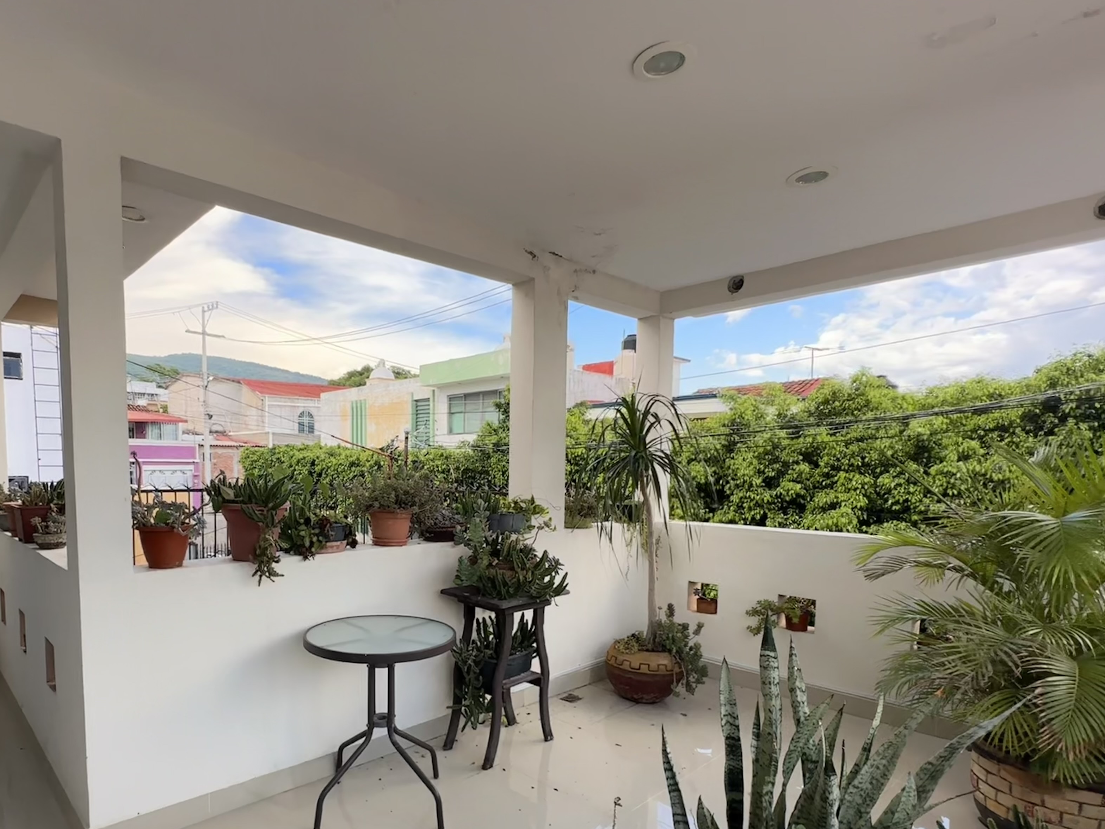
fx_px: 575
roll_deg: -0.7
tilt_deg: -2.4
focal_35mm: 18
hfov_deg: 86.2
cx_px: 422
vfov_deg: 70.5
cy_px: 513
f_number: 2.2
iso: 40
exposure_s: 1/471
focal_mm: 2.22
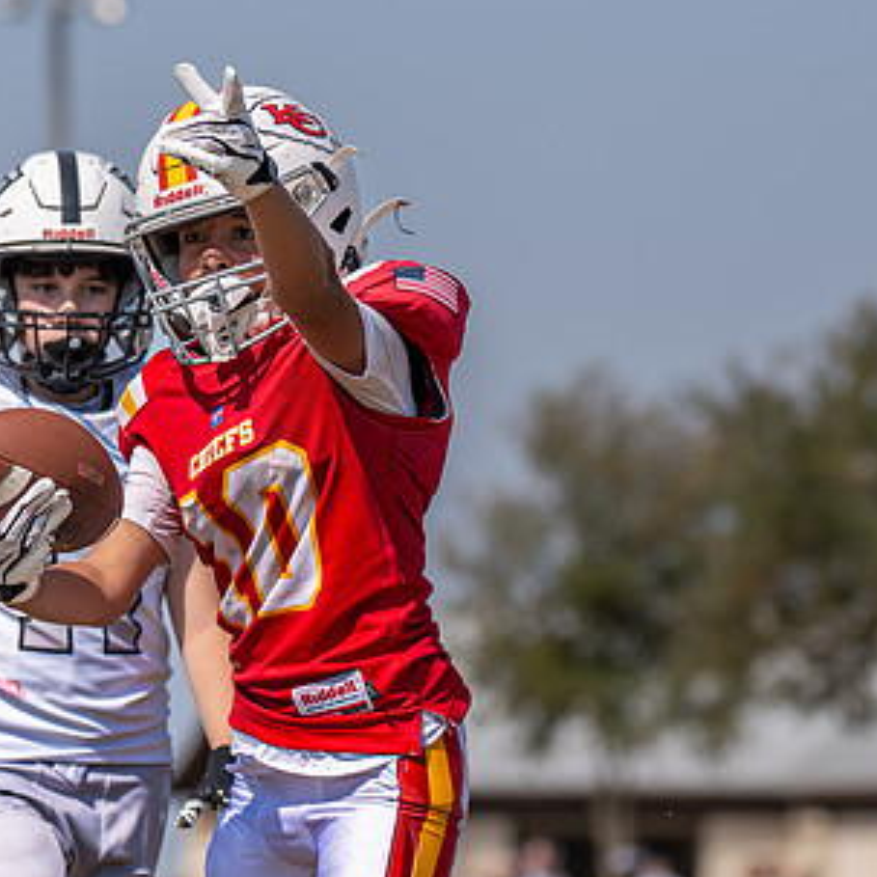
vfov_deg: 4.7
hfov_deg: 4.7
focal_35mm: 369
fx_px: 10577
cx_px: 315
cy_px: 505
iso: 100
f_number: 2.8
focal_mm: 110
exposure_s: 1/3200
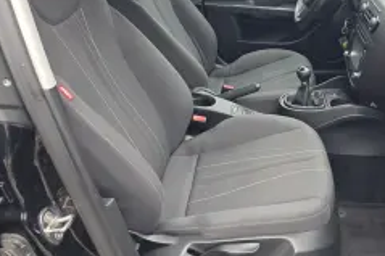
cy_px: 132
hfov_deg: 51.5
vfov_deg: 36.8
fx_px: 385
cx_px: 275
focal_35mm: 36
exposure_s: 1/180
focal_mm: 6.25
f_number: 1.7
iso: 40
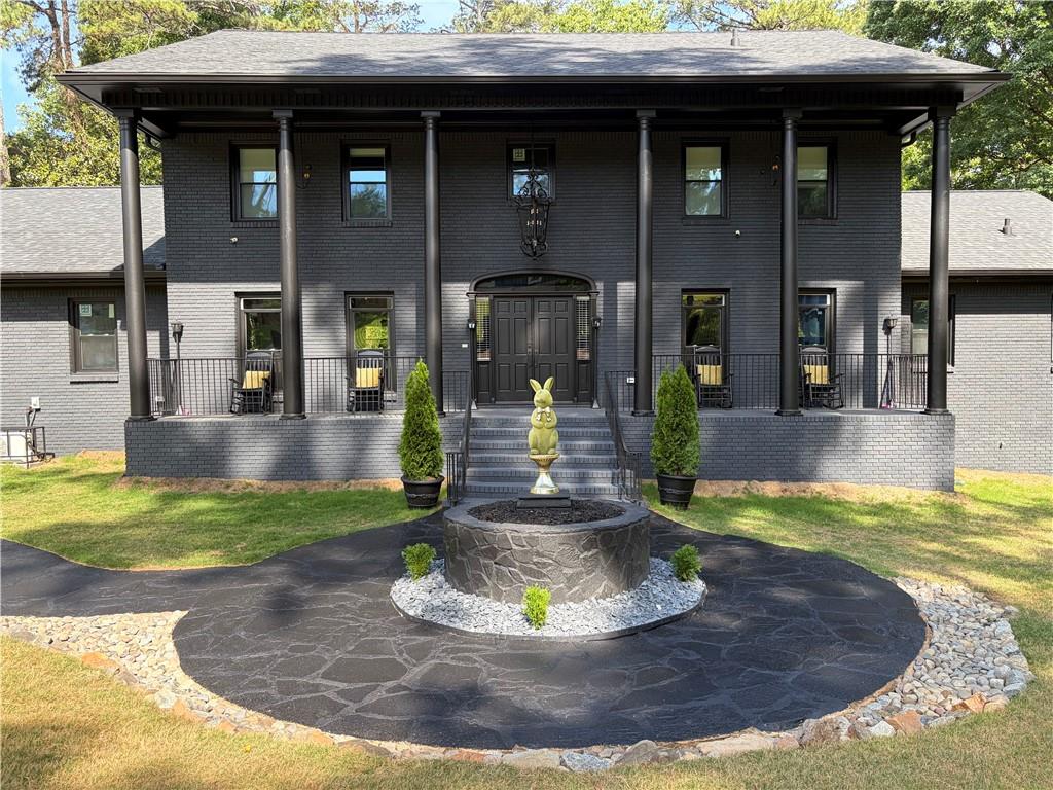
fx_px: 791
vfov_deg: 53.1
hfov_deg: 67.3
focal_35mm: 26
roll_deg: +0.3
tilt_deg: -2.2
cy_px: 395
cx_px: 526
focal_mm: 5.96
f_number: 1.6
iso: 50
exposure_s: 1/453
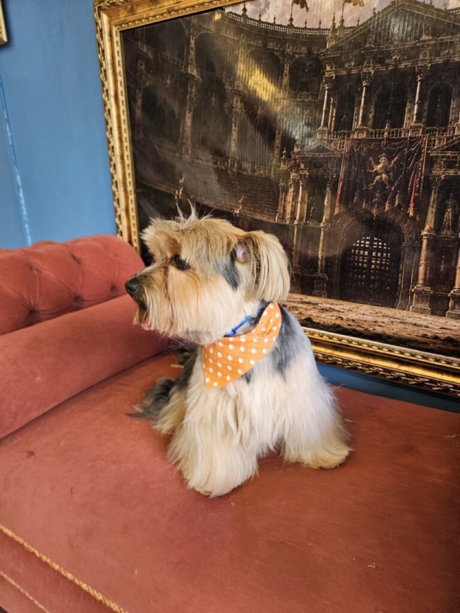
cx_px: 230
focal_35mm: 23
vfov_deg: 73.9
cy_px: 306
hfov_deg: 58.9
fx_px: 408
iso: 320
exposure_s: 1/170
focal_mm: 5.4
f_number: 1.8
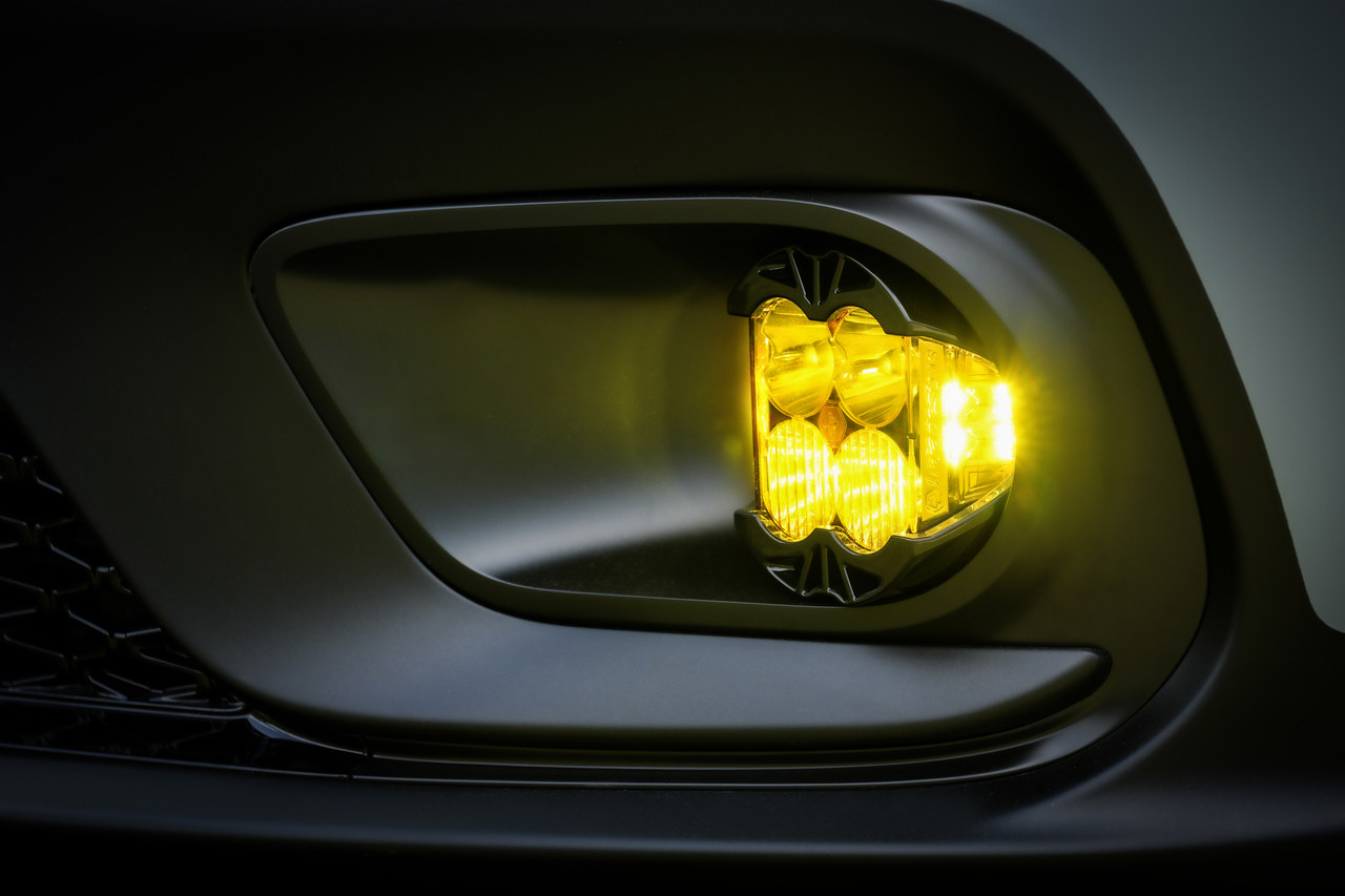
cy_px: 448
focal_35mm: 200
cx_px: 672
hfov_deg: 10.3
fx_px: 7471
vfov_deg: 6.9
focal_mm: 200
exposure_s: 1/80
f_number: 7.1
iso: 320
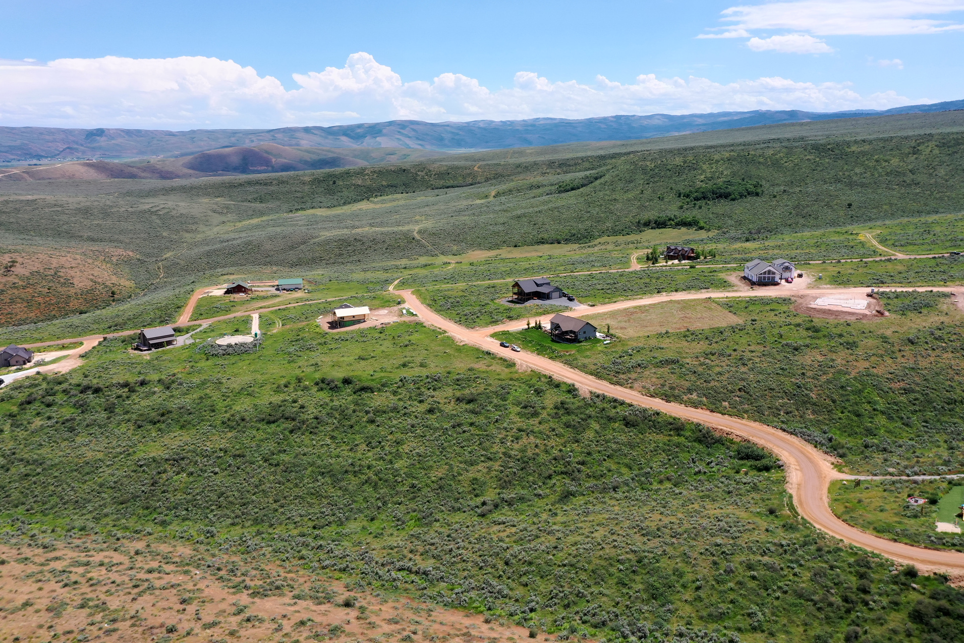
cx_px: 462
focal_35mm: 30
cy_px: 335
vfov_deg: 43.6
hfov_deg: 61.9
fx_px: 803
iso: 100
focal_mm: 10.26
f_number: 5.6
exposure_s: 1/500
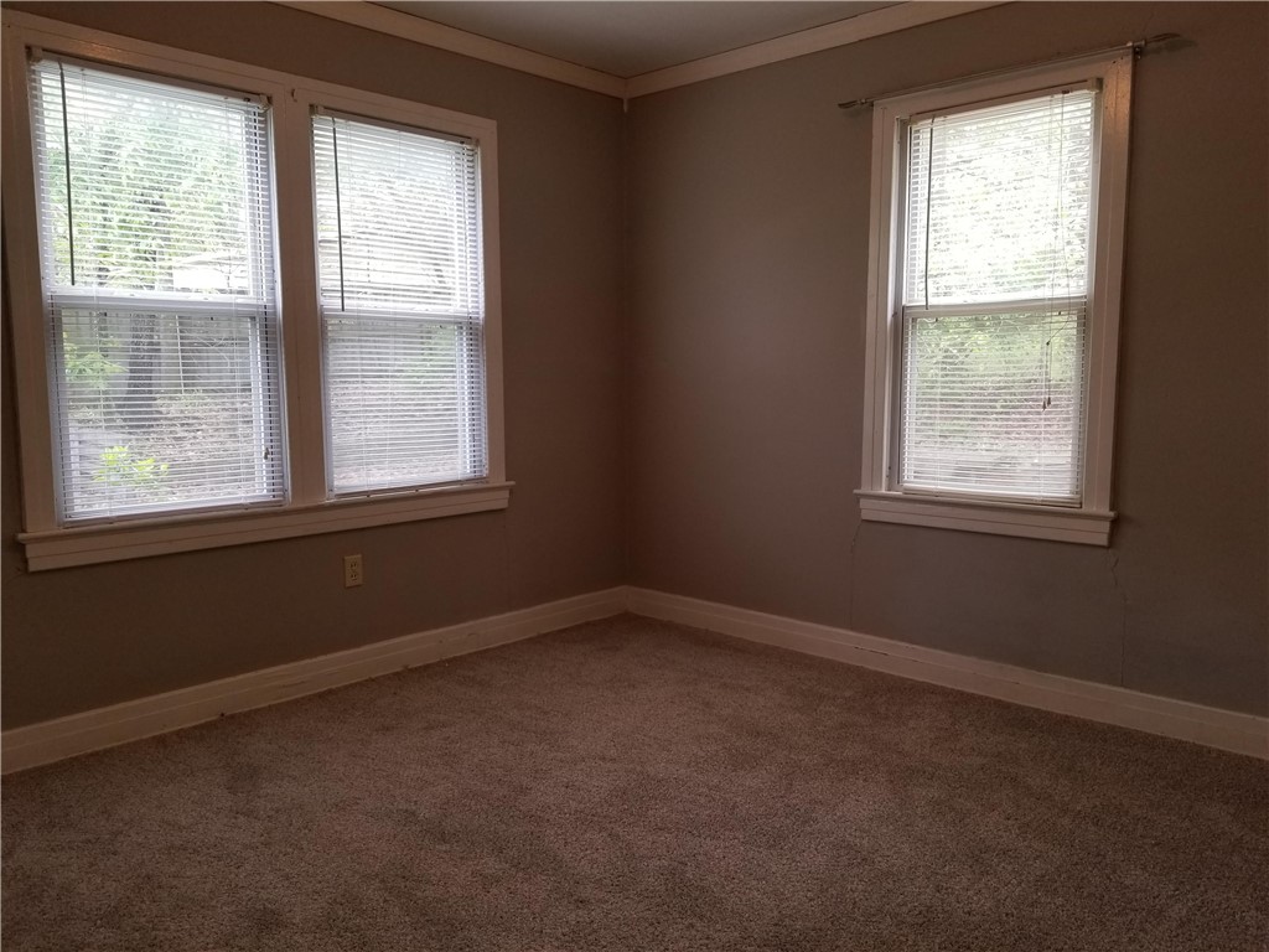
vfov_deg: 53.1
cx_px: 634
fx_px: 953
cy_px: 476
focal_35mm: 26
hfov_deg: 67.3
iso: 80
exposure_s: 1/60
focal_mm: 4.3
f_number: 1.7
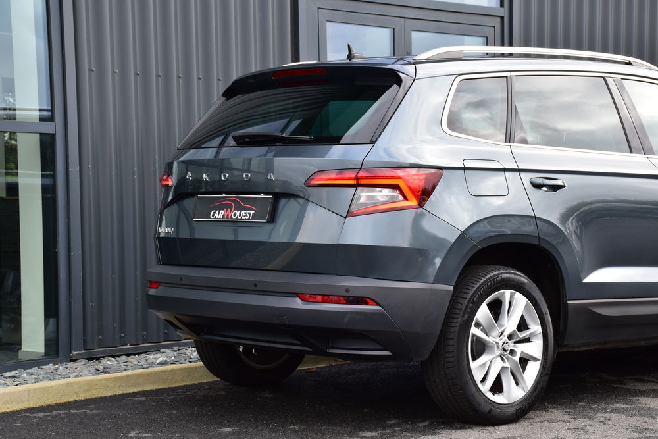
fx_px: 1371
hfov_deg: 27.0
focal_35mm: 75
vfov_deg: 18.2
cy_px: 220
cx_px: 329
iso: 400
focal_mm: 50
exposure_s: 1/80
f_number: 8
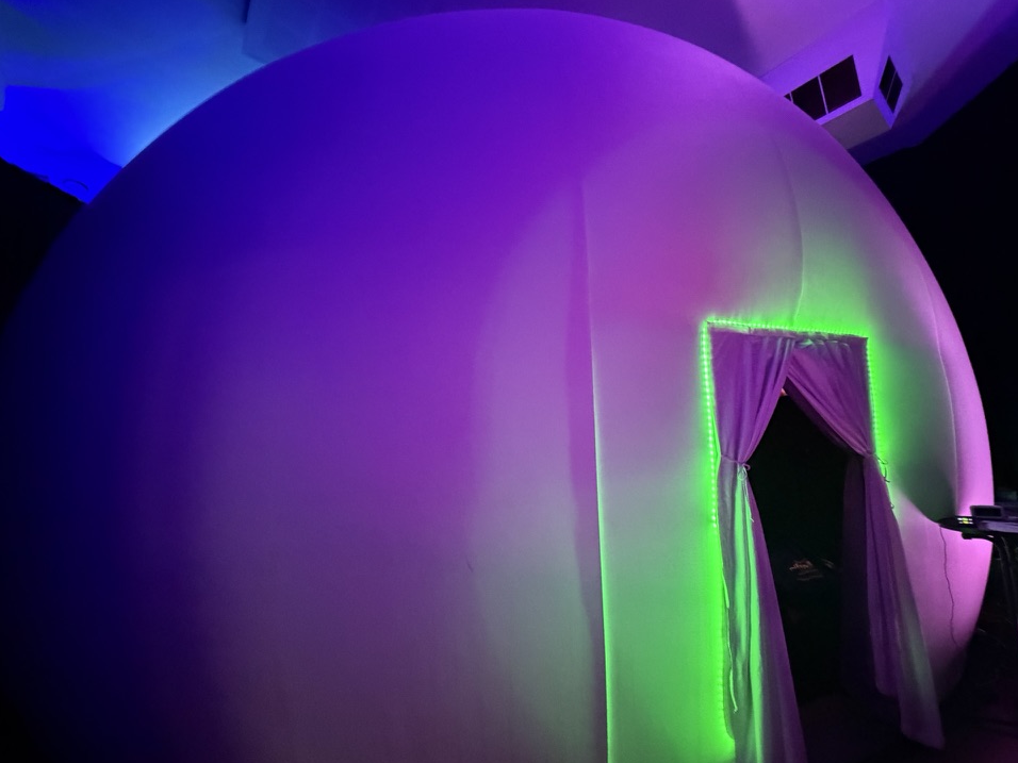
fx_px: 441
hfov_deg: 98.2
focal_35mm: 15
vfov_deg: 81.7
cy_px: 402
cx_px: 520
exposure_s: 1/40
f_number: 2.2
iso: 1600
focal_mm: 2.22
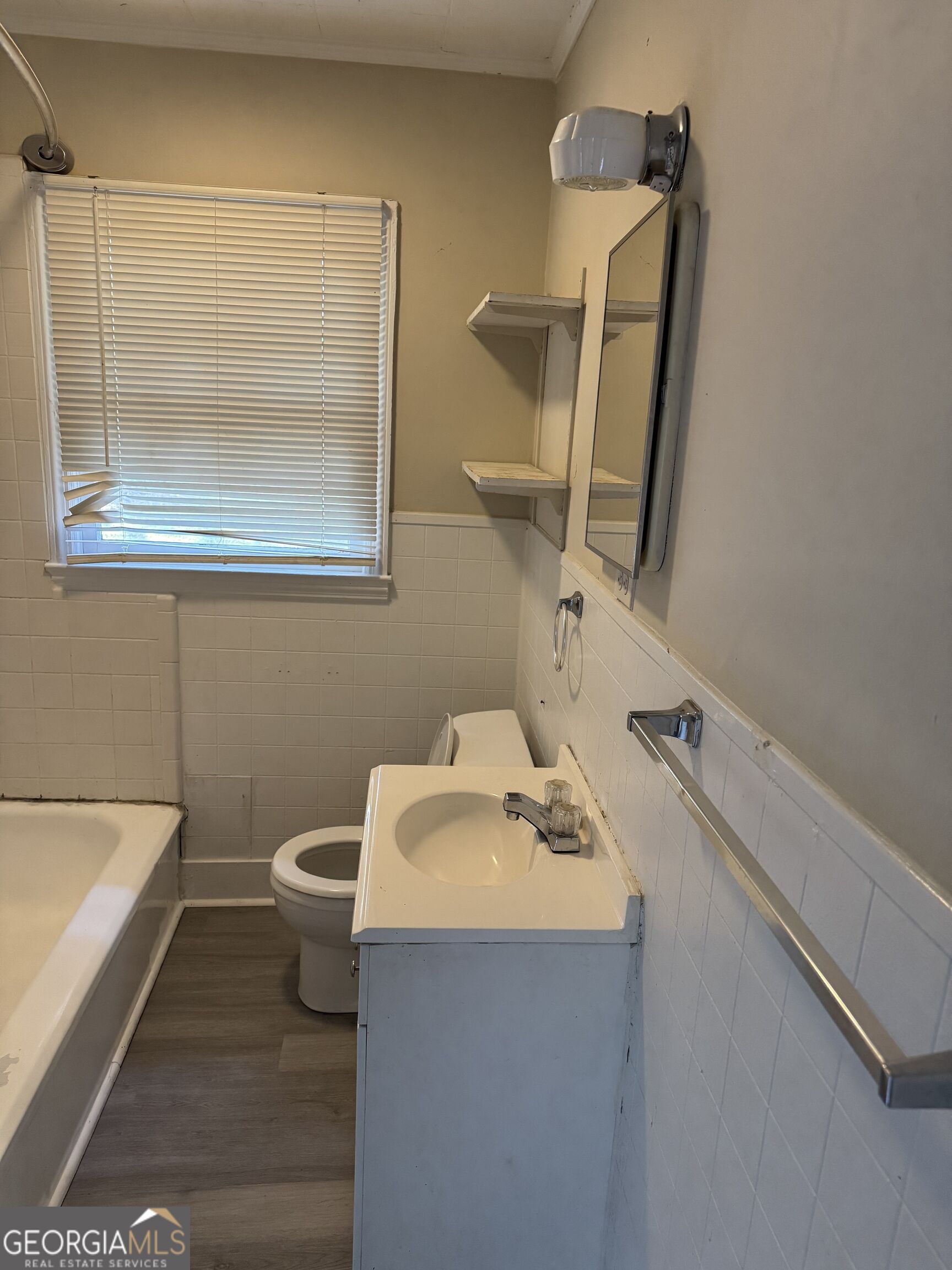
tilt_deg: -14.2
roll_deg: -2.6
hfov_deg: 56.8
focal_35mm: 24
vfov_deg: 71.6
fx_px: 880
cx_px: 476
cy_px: 635
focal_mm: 6.76
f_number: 1.78
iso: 400
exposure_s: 1/60
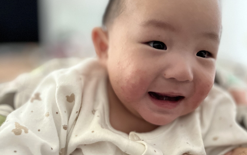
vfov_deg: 34.2
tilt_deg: -3.9
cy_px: 57
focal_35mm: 37
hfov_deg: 52.7
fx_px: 249
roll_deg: +1.9
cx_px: 124
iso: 640
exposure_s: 1/34
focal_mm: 5.1
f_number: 1.6
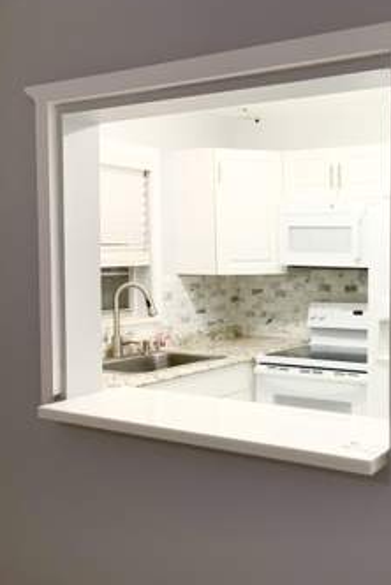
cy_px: 295
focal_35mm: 39
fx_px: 634
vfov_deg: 49.5
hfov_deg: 32.0
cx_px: 379
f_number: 1.8
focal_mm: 4.25
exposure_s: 1/60
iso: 50
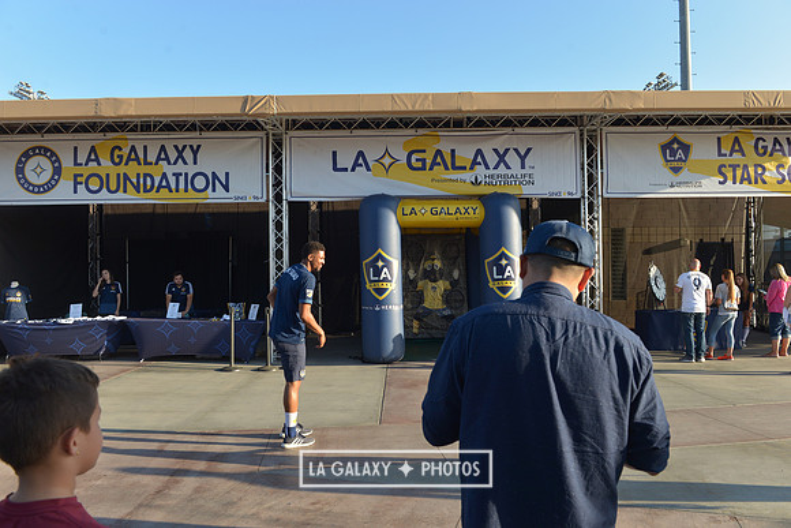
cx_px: 396
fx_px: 593
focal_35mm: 27
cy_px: 264
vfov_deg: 48.0
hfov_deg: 67.4
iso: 200
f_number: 7.1
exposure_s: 1/200
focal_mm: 27
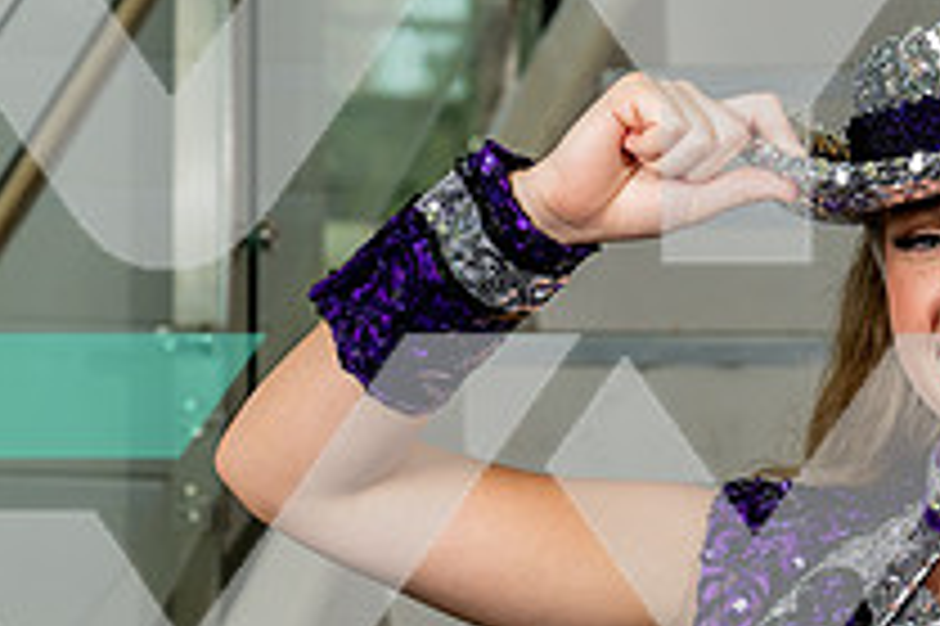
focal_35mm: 186
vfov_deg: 7.4
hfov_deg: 11.0
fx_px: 4853
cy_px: 574
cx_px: 940
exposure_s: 1/250
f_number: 5.6
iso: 400
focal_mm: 67
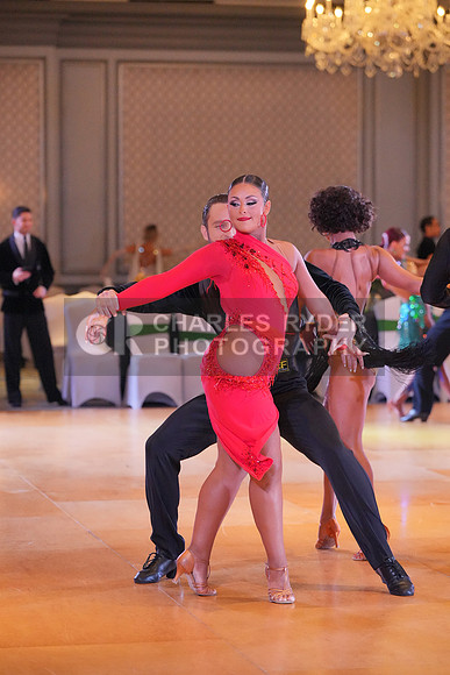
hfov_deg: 11.8
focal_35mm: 116
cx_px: 225
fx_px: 2174
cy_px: 338
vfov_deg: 17.6
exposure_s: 1/500
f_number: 3.5
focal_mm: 116
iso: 8000
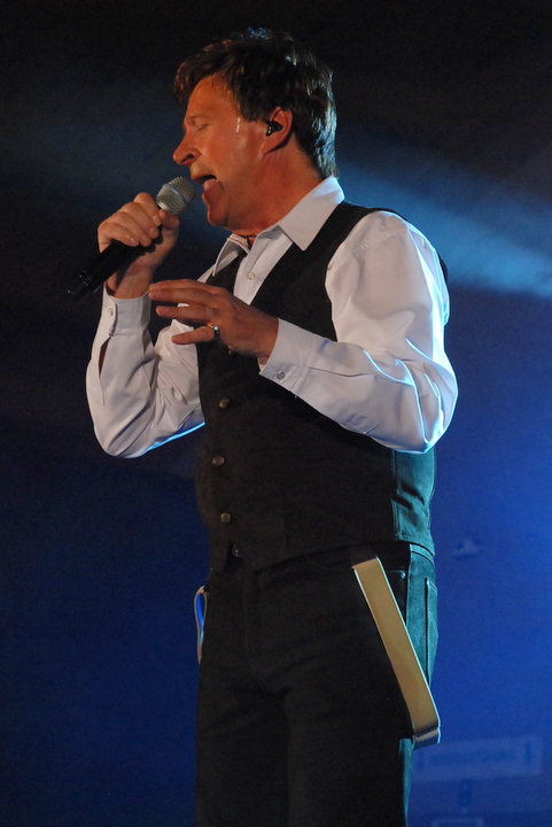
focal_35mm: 105
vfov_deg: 19.4
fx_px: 2411
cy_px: 414
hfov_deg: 13.1
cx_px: 276
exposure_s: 1/60
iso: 1600
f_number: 5.3
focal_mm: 70
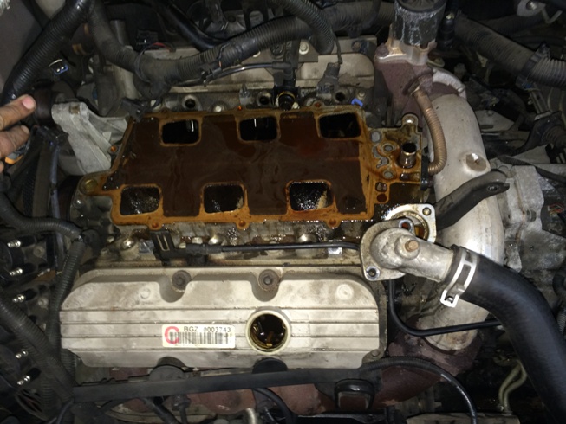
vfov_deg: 46.8
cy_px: 212
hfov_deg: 60.0
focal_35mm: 30
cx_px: 283
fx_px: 491
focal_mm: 4.12
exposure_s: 1/16
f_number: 2.2
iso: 80
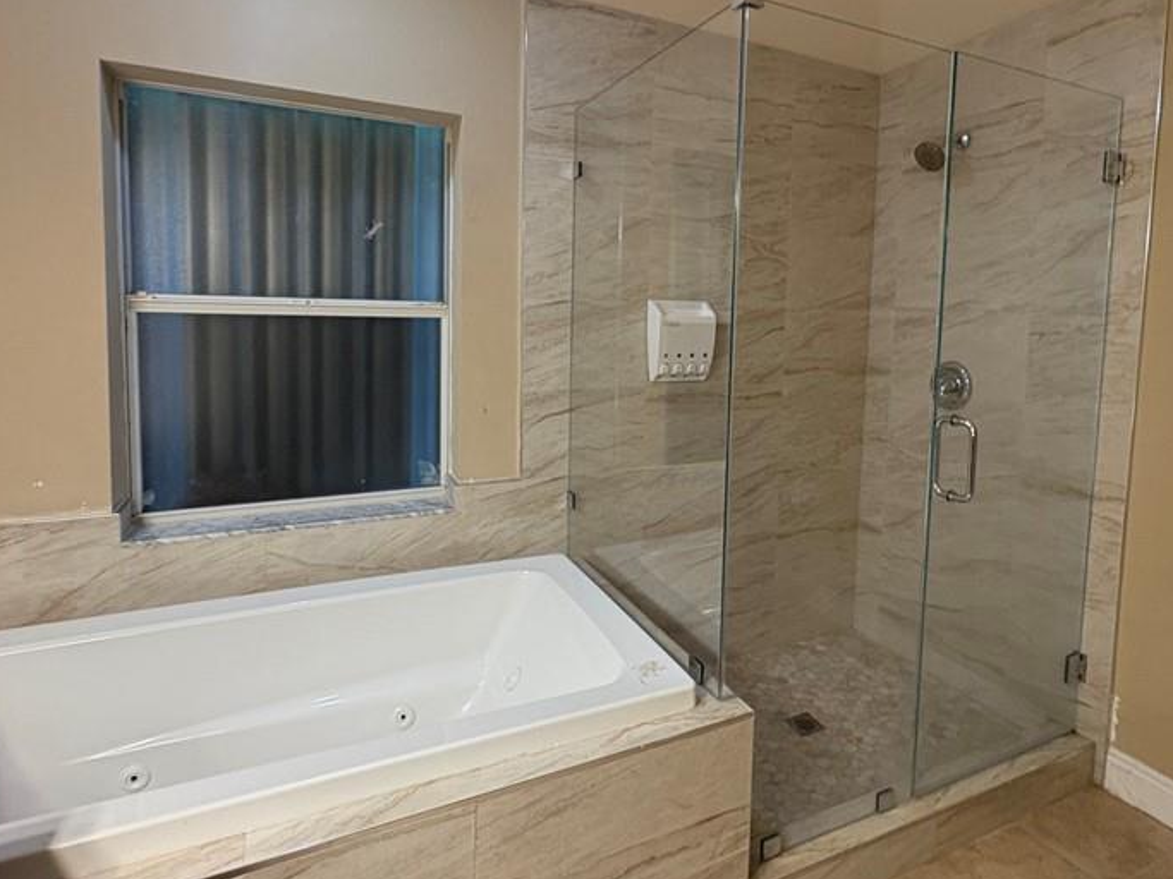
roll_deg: -2.4
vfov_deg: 63.0
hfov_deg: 78.6
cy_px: 367
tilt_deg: -5.5
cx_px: 668
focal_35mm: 21
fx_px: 711
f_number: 2.2
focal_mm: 2.22
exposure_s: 1/60
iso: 250
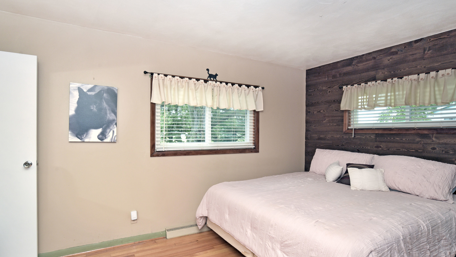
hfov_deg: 89.6
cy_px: 138
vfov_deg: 58.3
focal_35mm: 19
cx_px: 227
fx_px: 230
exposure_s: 1/60
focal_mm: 18
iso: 400
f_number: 8
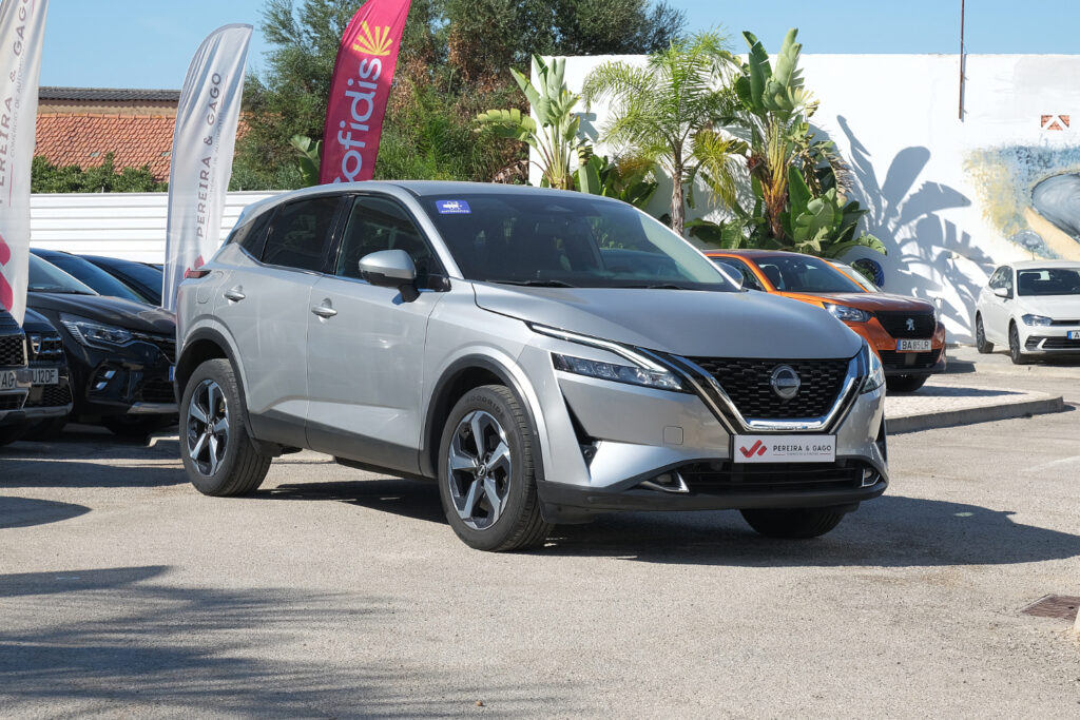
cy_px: 360
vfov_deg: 20.0
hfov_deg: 29.7
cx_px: 540
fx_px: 2040
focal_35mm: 68
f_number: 9
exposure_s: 1/200
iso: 160
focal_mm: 45
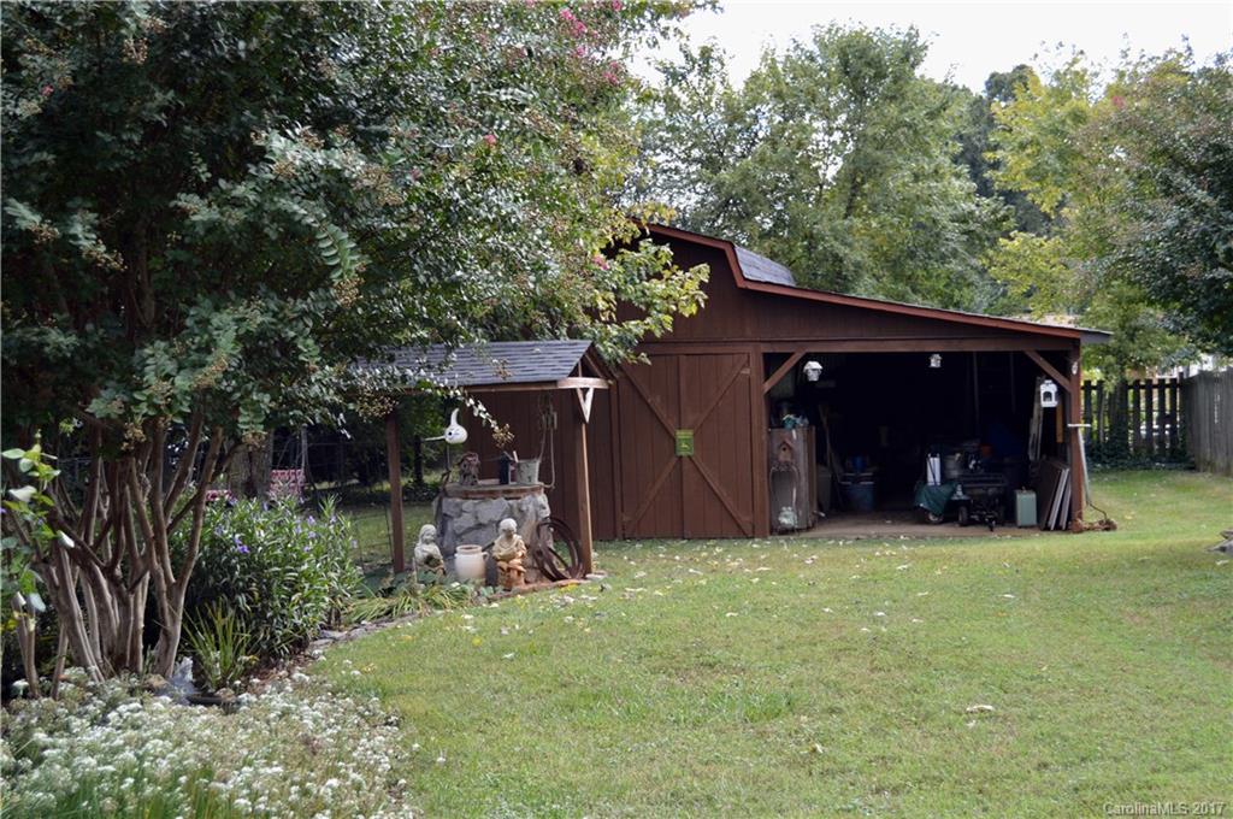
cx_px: 616
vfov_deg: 28.0
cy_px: 410
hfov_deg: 41.2
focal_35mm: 48
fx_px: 1642
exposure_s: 1/125
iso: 140
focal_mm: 32
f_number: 5.6
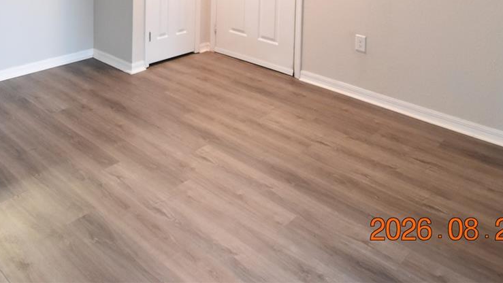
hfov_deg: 56.8
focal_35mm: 34
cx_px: 169
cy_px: -79
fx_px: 454
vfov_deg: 28.7
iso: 2000
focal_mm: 10
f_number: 3.5
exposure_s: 1/60
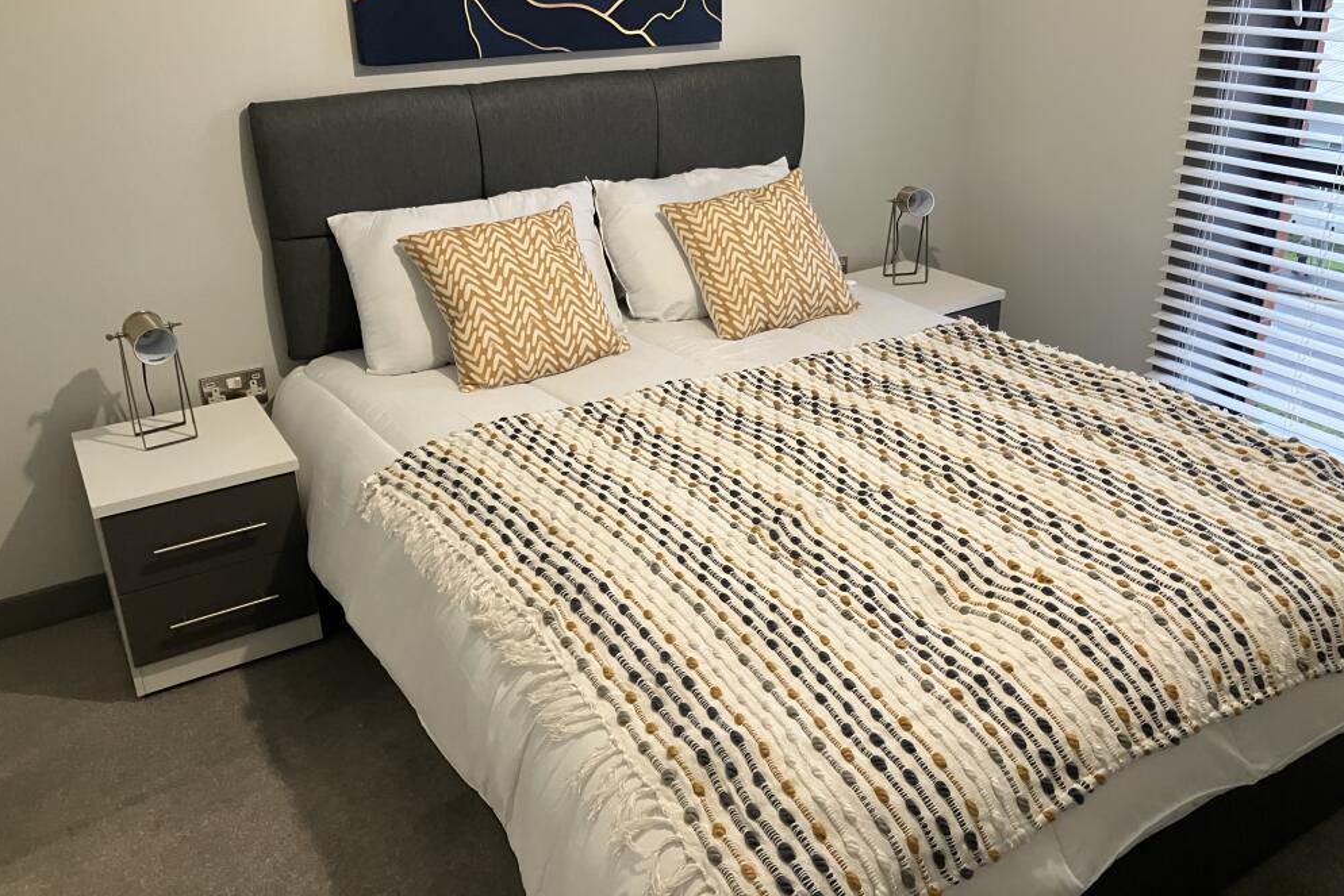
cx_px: 686
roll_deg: +2.0
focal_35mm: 30
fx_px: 1120
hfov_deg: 61.9
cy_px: 378
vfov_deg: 43.5
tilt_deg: -23.0
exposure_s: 1/60
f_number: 1.8
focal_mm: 3.99
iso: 250
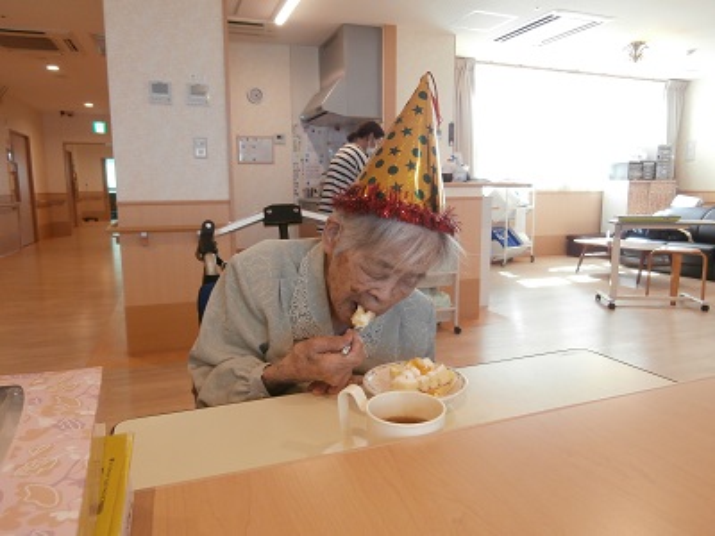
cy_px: 268
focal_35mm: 24
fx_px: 496
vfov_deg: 56.8
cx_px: 358
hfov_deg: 71.6
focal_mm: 4.2
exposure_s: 1/30
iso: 200
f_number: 3
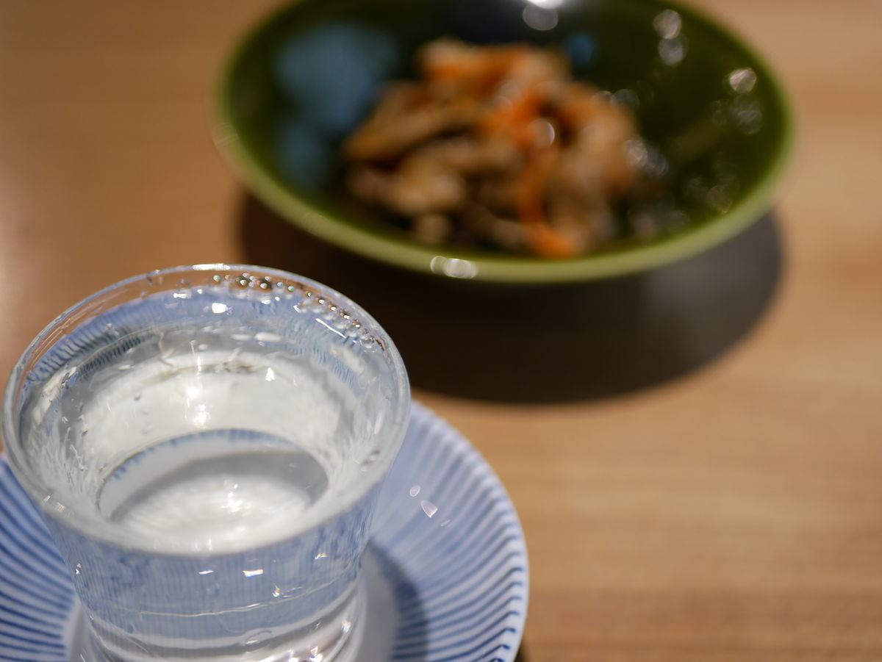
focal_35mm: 50
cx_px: 441
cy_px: 331
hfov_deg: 38.2
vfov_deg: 29.1
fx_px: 1274
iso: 400
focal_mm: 25
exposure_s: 1/60
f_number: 1.7
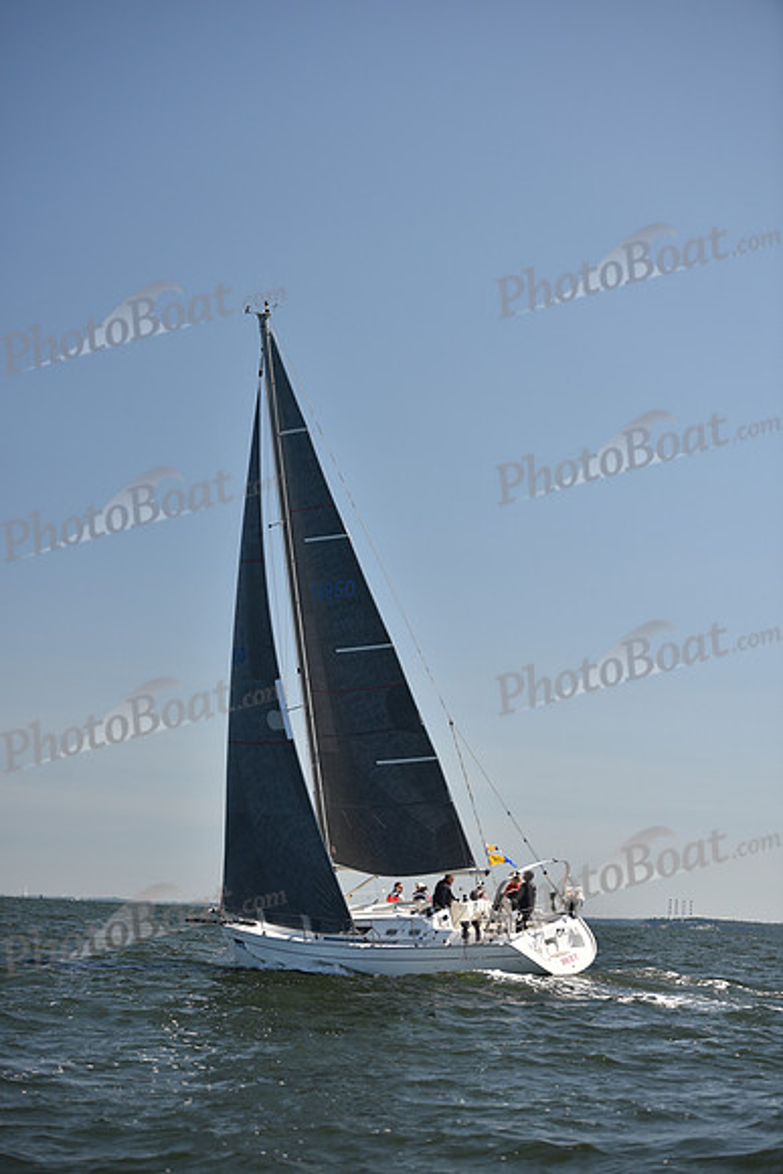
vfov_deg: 28.8
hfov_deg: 19.5
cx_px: 392
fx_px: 2282
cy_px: 587
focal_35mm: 70
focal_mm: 70
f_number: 3.5
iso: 250
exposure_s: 1/1250
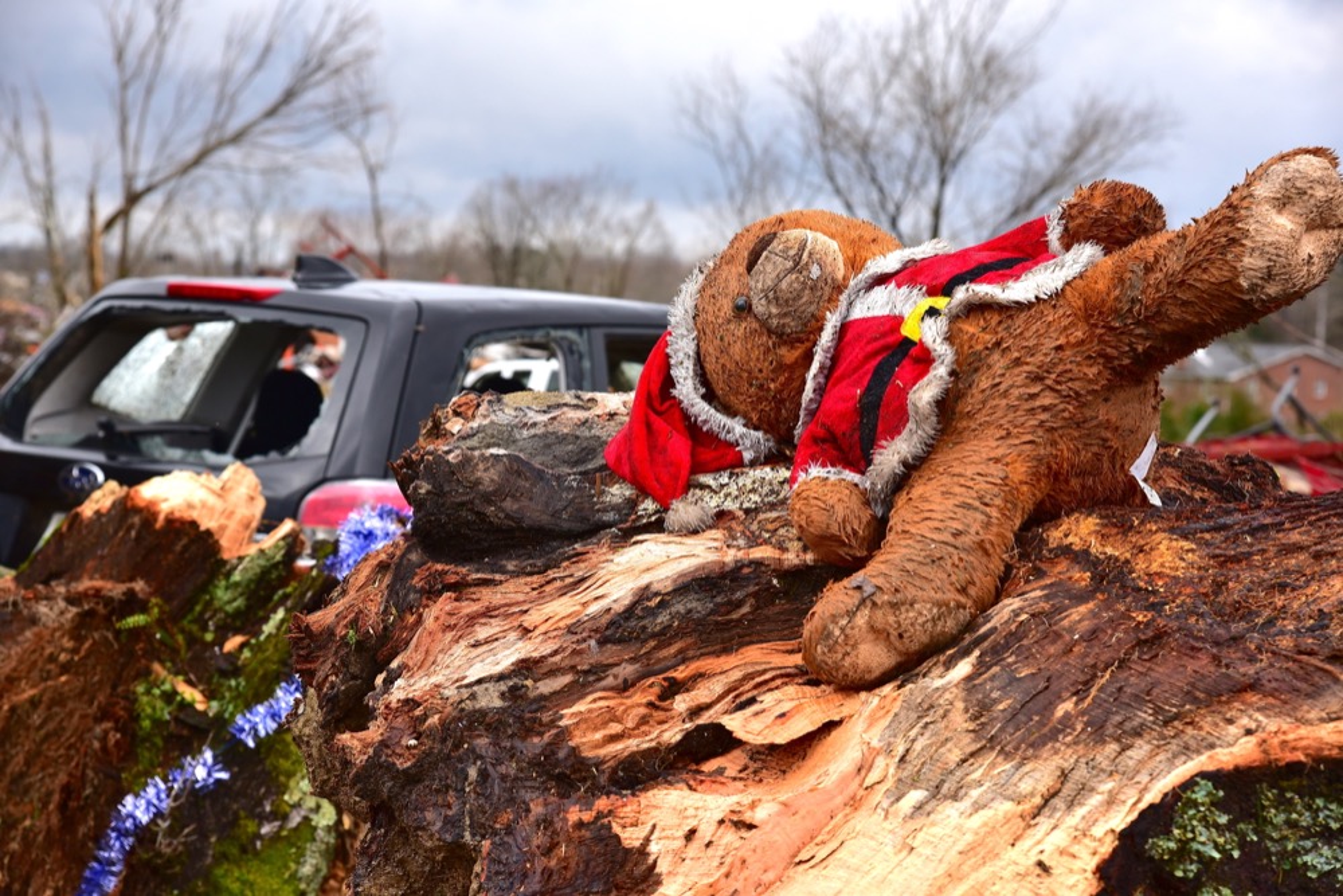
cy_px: 448
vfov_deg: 16.7
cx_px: 672
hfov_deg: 24.8
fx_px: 3059
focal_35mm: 82
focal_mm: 82
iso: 800
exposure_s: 1/1000
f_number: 8
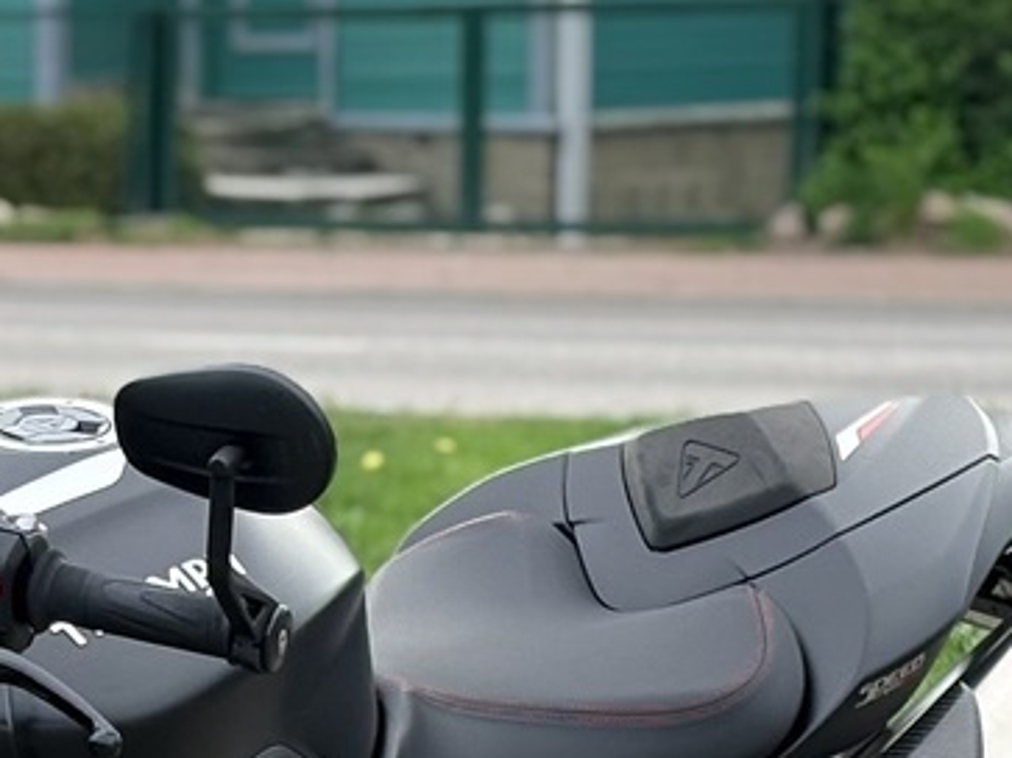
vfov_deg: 6.4
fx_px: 6693
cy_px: 1287
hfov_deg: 8.6
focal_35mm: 229
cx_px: -100
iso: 40
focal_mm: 5.96
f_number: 1.6
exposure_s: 1/933
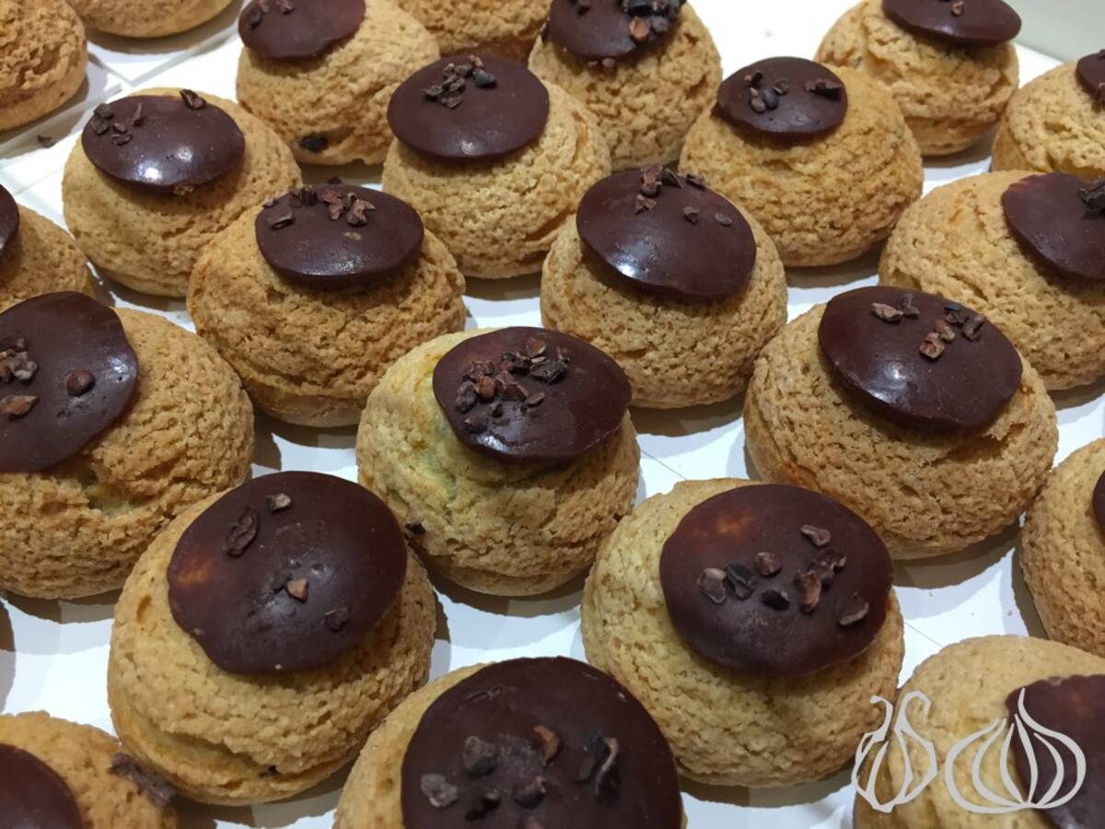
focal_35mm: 29
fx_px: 926
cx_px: 552
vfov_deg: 48.2
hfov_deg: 61.7
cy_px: 414
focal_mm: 4.15
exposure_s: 1/33
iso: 64
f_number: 2.2
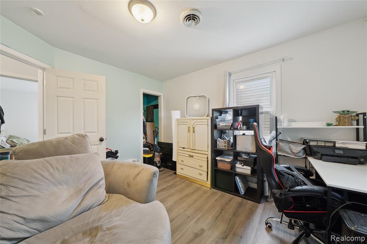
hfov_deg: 112.6
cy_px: 122
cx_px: 184
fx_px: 122
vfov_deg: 90.0
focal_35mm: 12
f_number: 8
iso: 500
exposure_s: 1/8
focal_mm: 12
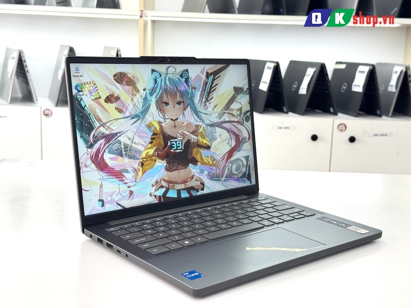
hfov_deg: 39.7
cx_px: 206
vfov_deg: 30.3
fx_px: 570
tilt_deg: -11.4
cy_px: 154
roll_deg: -1.3
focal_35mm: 48
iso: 100
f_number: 1.78
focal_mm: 6.76
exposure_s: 1/119
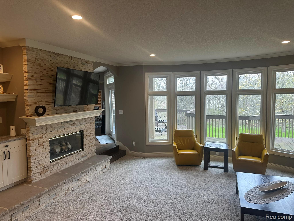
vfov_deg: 56.8
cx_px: 147
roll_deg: +0.5
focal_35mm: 24
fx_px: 204
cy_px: 110
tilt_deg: -3.0
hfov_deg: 71.6
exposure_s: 1/120
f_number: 1.78
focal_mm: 6.86
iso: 80
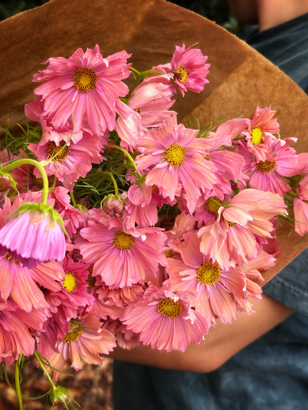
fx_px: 569
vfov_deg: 39.7
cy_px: 205
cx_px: 154
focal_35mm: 48
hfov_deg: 30.3
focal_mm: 6.86
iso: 64
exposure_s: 1/478
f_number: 1.78
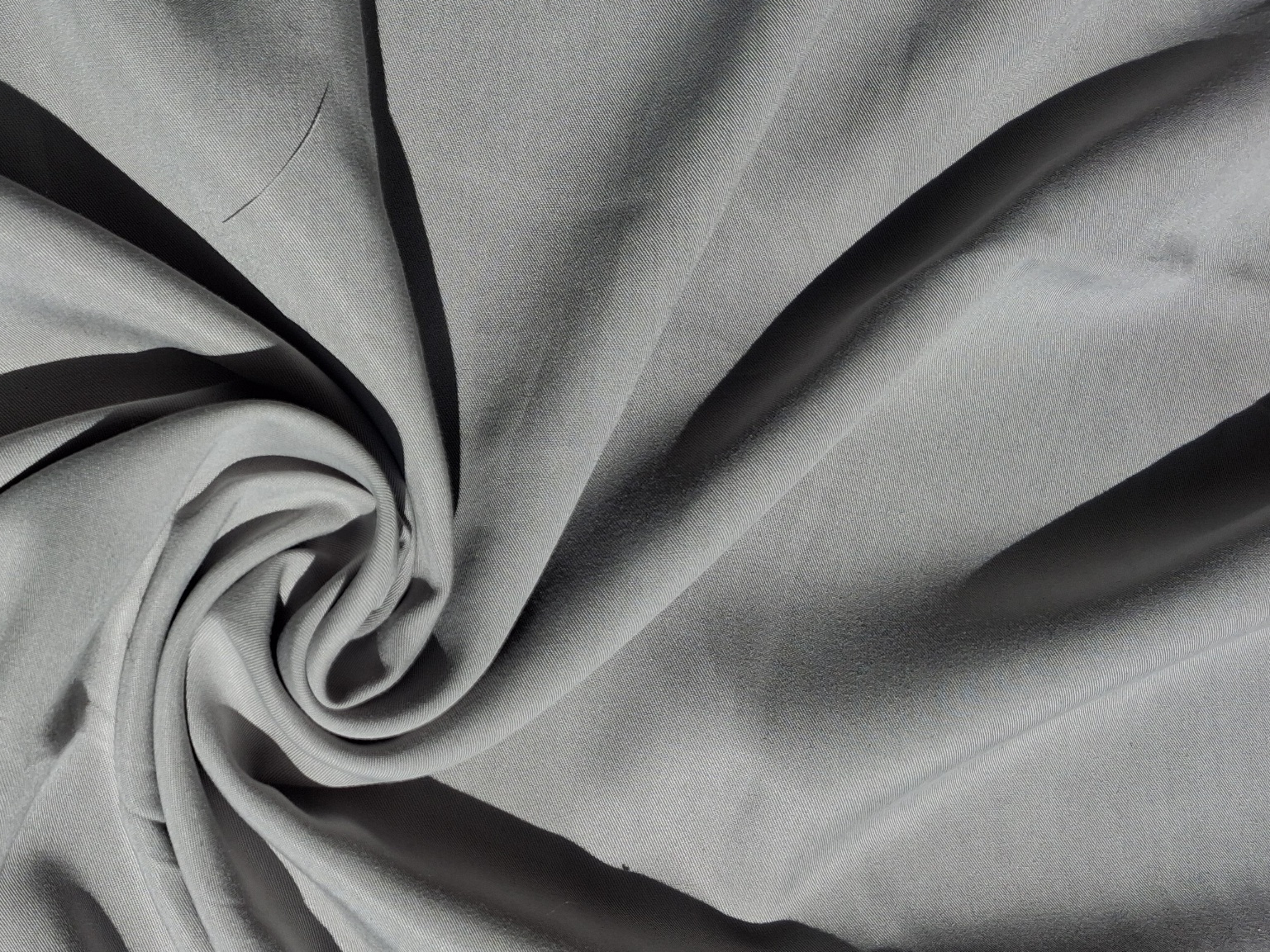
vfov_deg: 33.5
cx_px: 370
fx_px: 1578
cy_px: 561
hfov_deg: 42.9
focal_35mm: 43
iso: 25
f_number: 1.8
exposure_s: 1/1111
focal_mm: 4
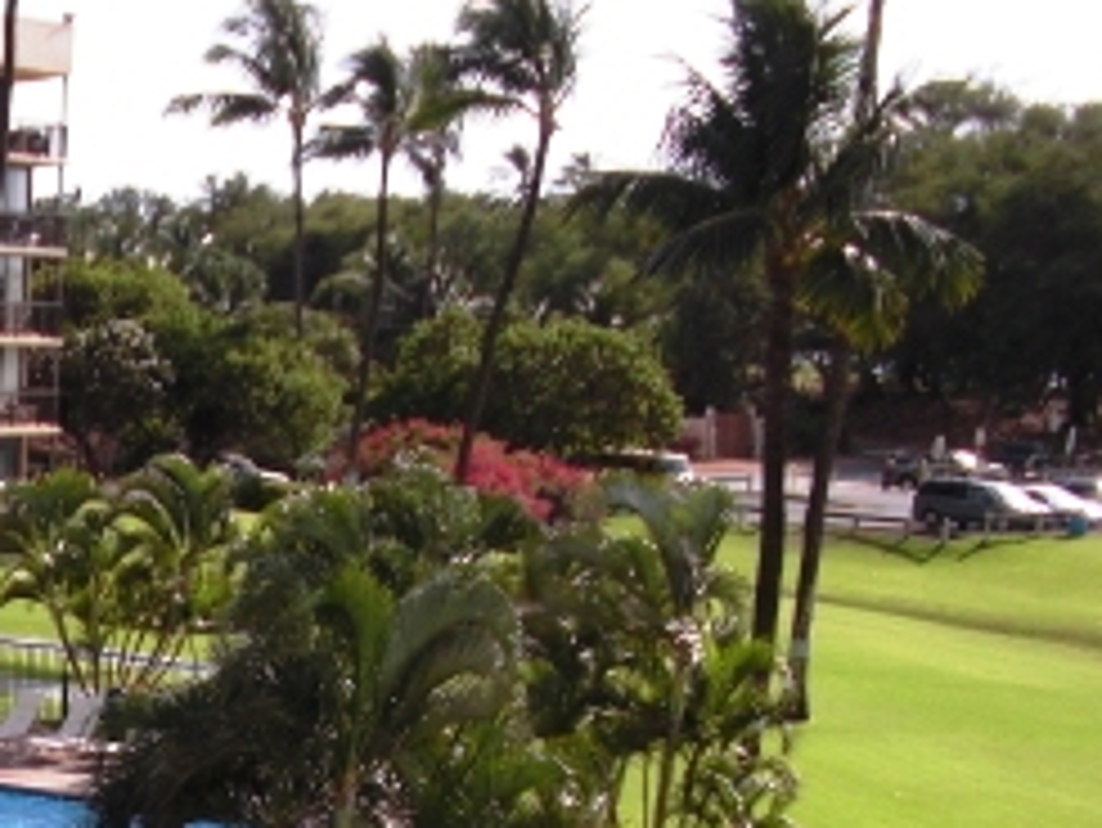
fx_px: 2994
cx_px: -315
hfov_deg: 19.3
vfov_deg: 15.1
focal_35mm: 94
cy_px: 1058
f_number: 2.8
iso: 50
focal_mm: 6.3
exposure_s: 1/640
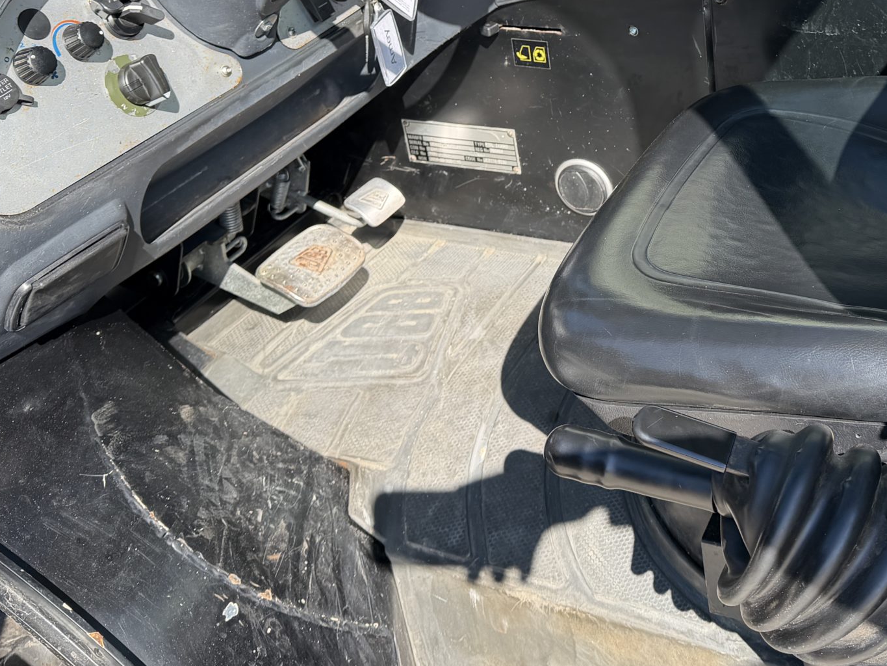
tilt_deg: -23.9
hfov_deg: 40.9
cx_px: 666
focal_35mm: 45
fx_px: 1153
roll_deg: +5.6
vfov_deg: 30.6
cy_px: 57
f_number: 1.78
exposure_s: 1/1271
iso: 80
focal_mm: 6.76
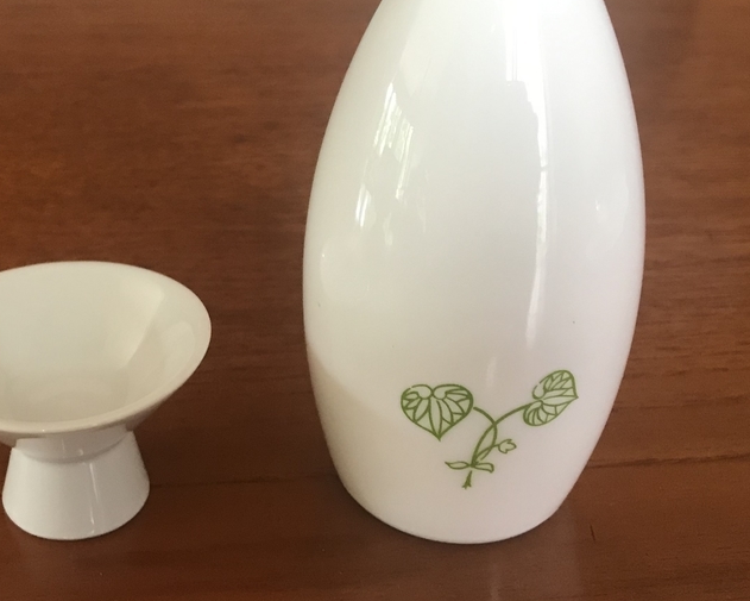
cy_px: 180
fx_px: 1154
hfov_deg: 35.7
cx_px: 267
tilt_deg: -25.6
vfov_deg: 28.9
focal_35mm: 52
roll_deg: +0.0
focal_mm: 3.99
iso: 64
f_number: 1.8
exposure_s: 1/15
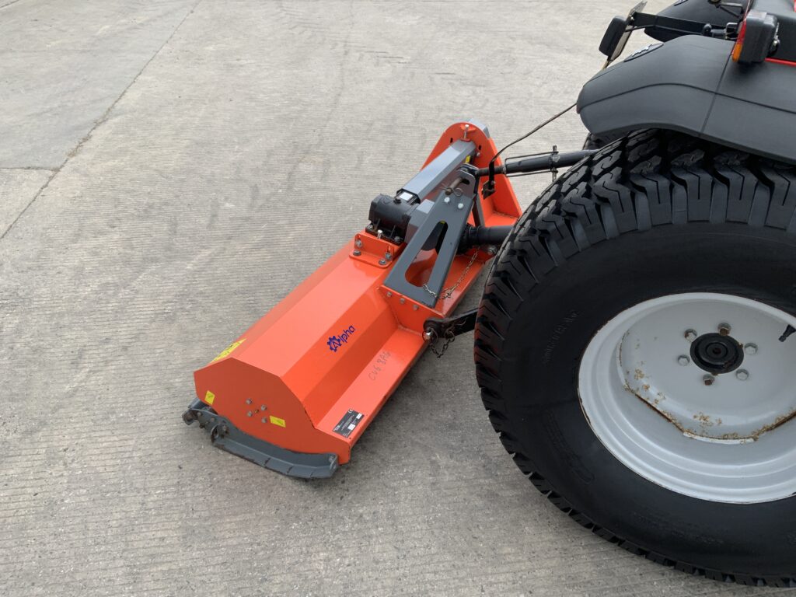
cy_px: 298
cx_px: 398
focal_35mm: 29
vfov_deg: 48.2
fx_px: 667
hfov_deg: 61.7
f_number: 1.8
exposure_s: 1/759
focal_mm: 3
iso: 16
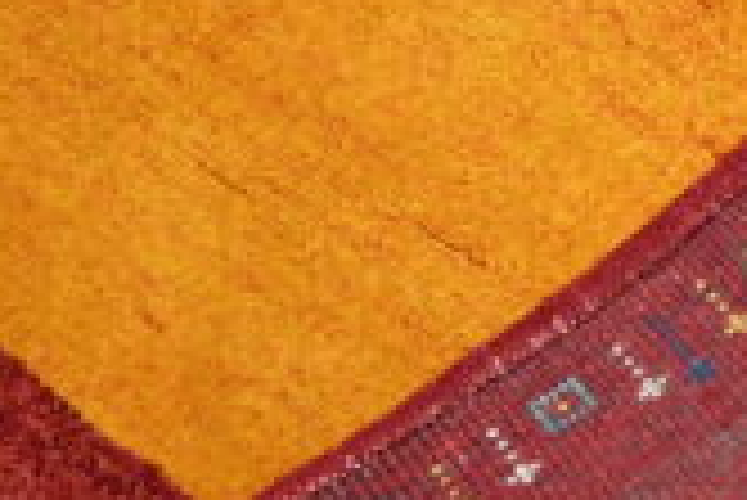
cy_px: -207
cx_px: 1346
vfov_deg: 12.8
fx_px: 2135
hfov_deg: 16.6
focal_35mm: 103
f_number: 4.5
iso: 125
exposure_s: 1/25
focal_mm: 28.5
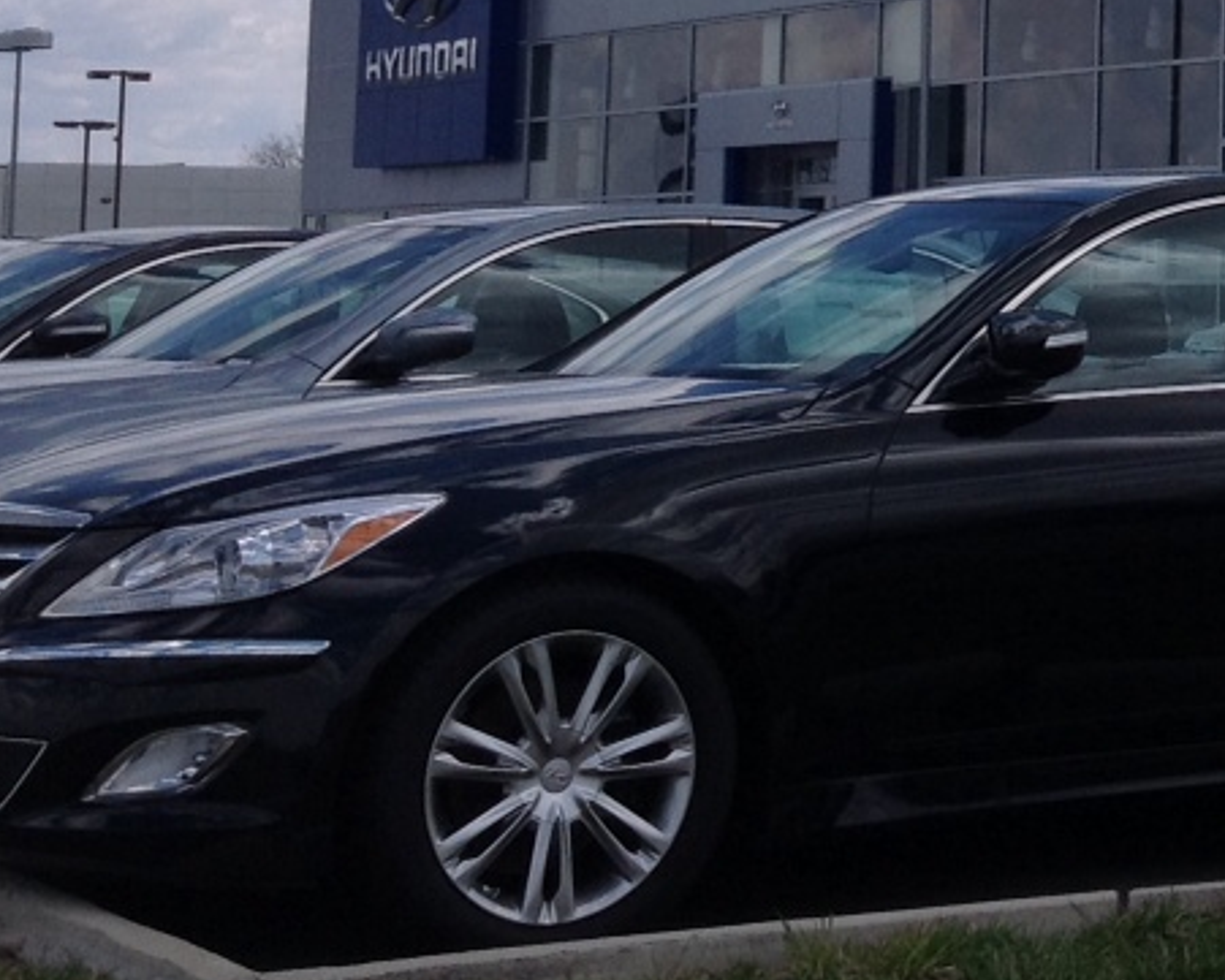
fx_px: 3554
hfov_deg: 18.5
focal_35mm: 98
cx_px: 1478
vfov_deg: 15.3
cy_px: -87
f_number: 2.4
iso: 50
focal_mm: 4.28
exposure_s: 1/2519
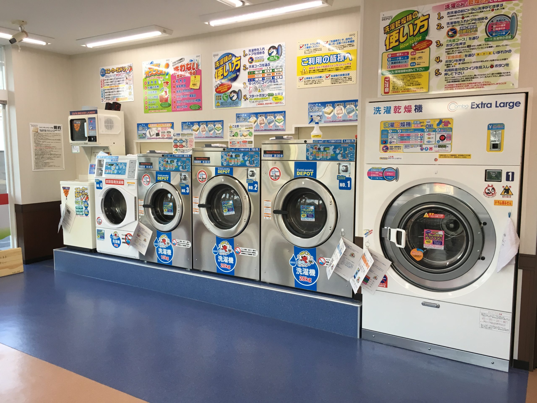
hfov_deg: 61.7
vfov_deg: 48.2
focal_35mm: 29
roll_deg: +0.2
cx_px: 268
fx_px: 450
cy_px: 202
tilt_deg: -6.7
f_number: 2.2
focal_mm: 4.15
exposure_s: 1/30
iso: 25
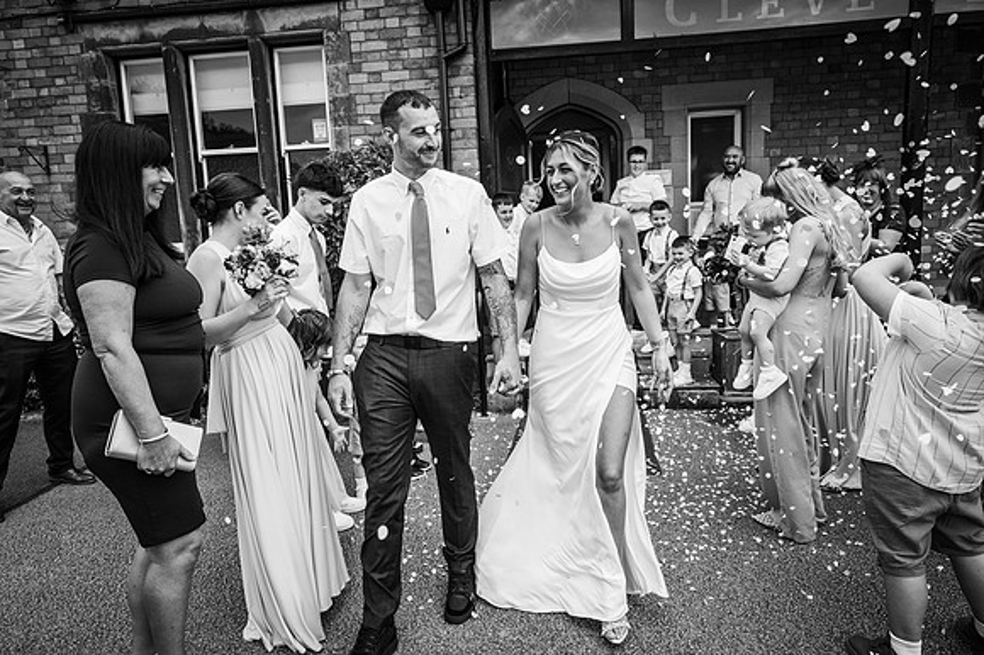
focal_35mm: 24
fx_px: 656
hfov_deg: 73.8
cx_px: 492
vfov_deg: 53.1
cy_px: 328
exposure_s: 1/1000
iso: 560
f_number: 4
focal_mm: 24
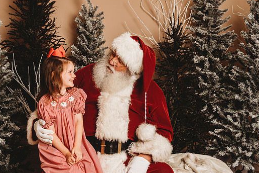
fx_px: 324
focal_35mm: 45
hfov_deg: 43.5
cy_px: 90
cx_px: 114
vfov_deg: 29.9
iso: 100
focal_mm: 40
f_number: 4
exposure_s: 1/160
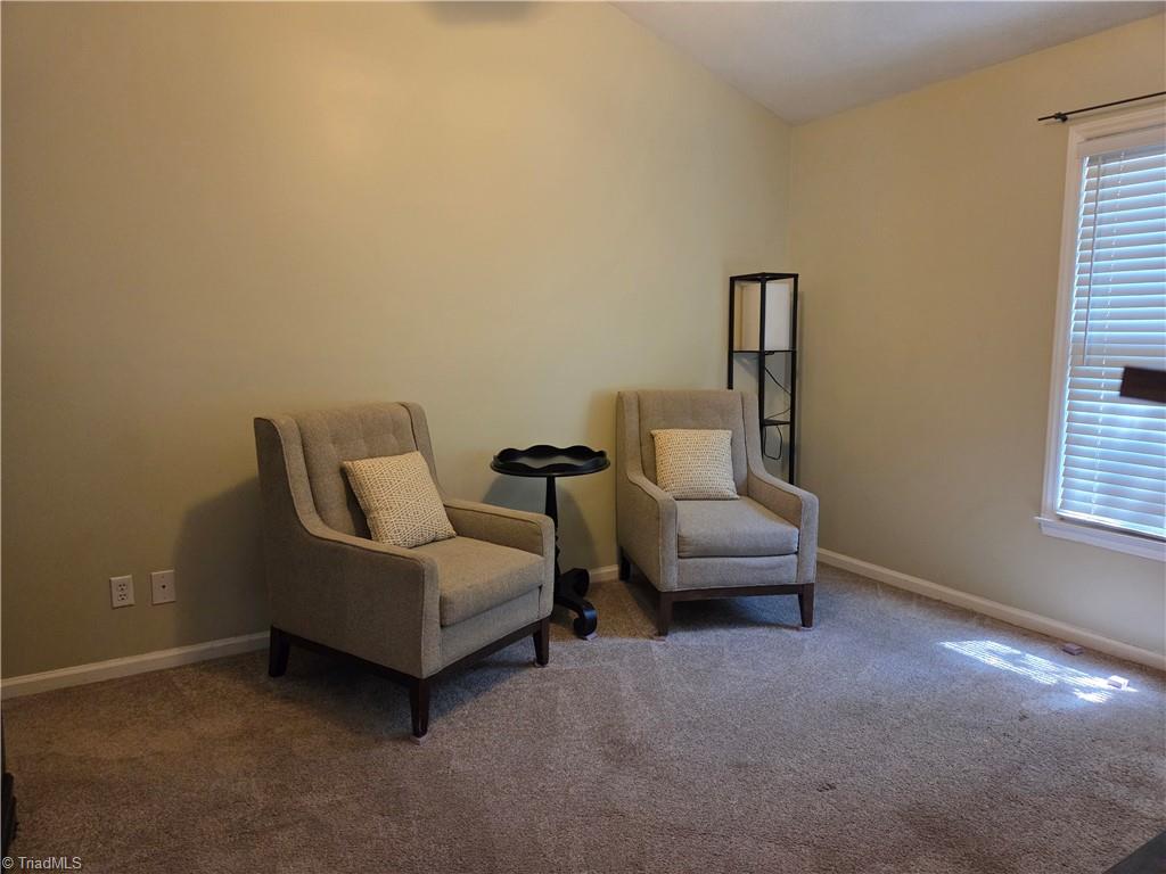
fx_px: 775
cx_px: 583
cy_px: 437
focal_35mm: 23
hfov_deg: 73.9
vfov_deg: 58.9
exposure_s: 1/120
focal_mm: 5.4
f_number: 1.8
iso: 800
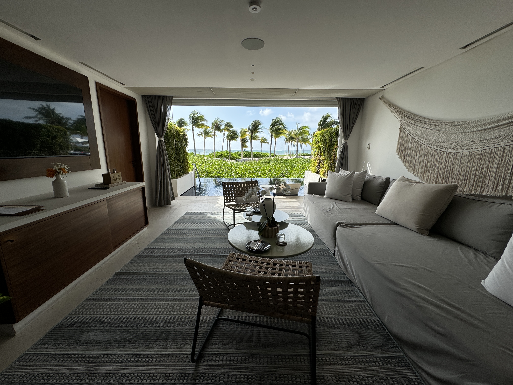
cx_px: 256
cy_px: 192
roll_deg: +0.1
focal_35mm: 14
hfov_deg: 102.1
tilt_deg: -12.6
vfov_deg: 85.7
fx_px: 207
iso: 50
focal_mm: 2.22
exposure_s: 1/1110
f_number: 2.2
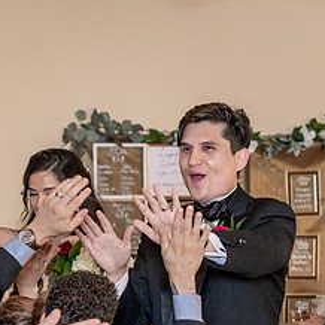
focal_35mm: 199
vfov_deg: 8.7
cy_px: 334
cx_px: 229
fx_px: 2114
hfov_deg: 8.8
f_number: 4
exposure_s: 1/200
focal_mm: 70
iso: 2000
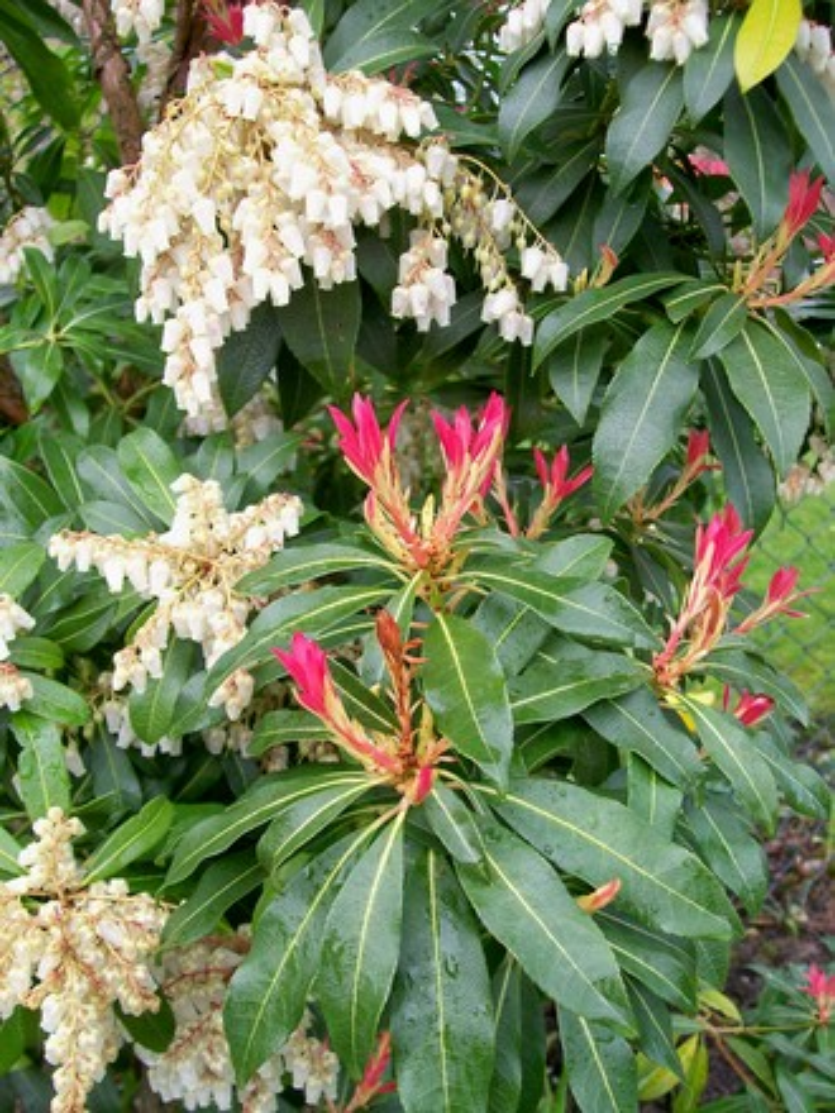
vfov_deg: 51.4
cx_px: 418
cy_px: 556
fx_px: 1158
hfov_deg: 39.7
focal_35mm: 36
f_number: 2.7
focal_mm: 6
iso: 80
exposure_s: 1/112
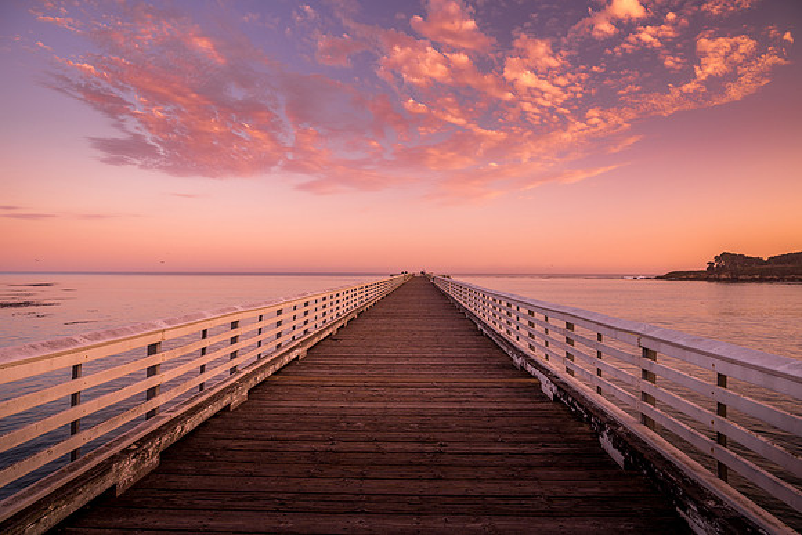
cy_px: 268
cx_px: 401
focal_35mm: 24
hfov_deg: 73.7
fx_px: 535
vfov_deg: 53.2
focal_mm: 24
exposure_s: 1/25
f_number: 8
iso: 160
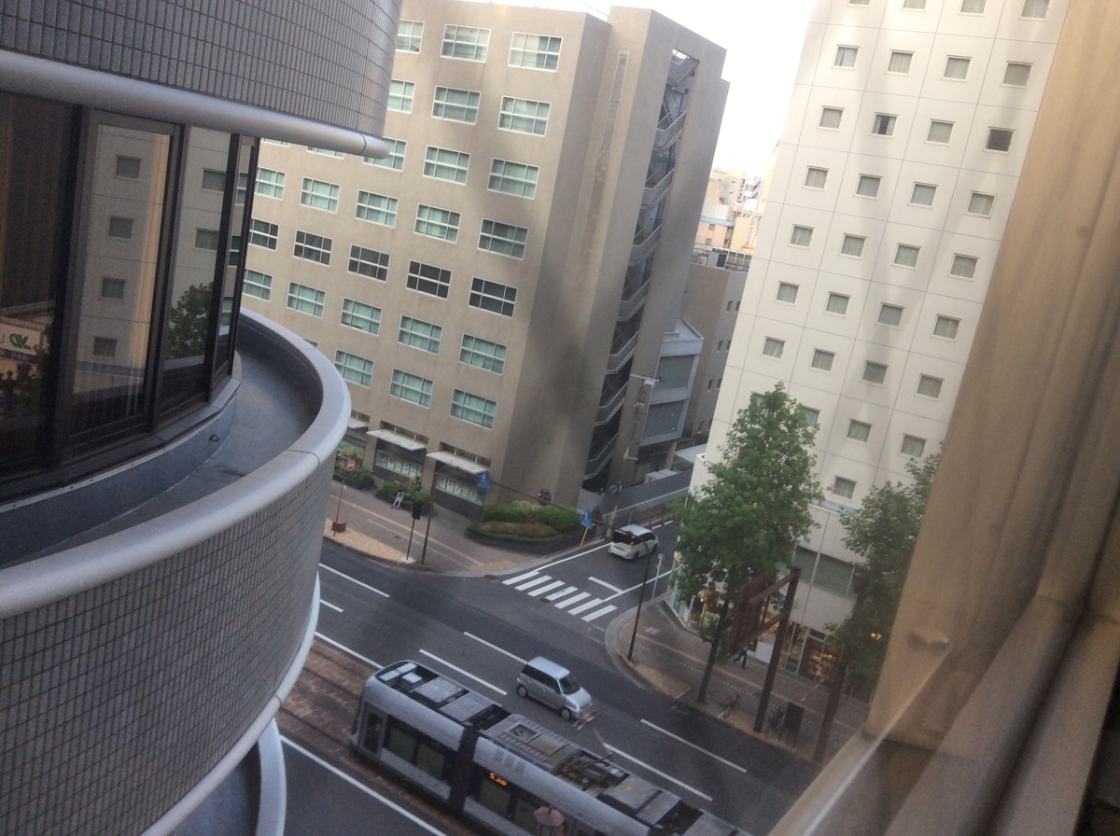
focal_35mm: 32
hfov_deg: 56.9
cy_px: 418
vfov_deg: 44.0
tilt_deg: -12.9
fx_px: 1034
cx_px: 560
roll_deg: -11.5
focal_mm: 3.3
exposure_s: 1/120
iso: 40
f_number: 2.4
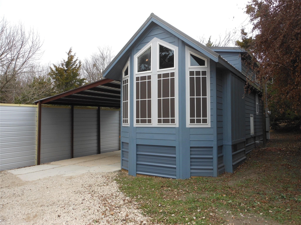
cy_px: 112
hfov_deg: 63.4
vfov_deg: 49.7
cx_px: 150
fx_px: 243
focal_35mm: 28
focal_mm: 5
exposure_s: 1/160
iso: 80
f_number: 3.7
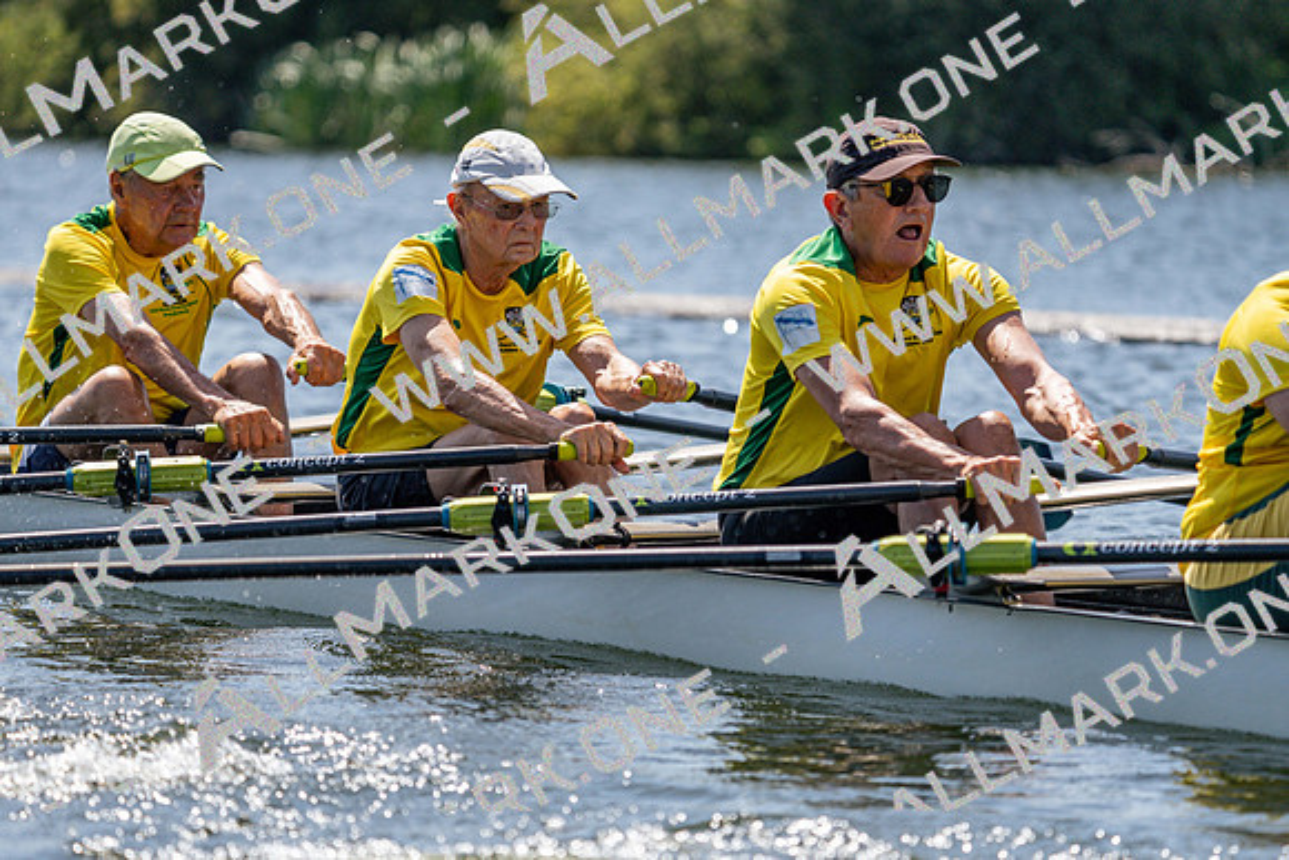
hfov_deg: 7.7
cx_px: 644
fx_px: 9598
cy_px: 430
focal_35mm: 268
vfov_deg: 5.1
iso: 320
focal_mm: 268
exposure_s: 1/2000
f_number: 5.6
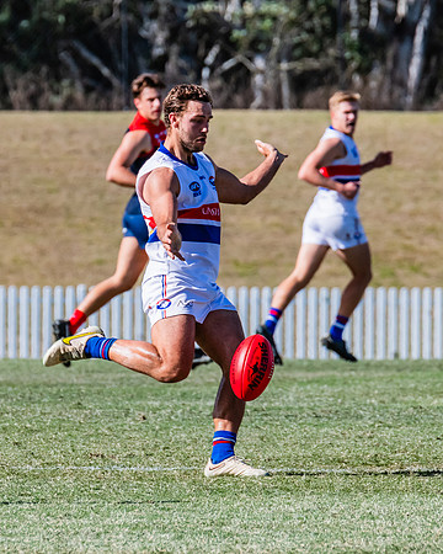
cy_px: 285
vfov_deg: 2.5
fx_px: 12686
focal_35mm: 774
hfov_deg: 2.0
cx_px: 184
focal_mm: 420
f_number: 11
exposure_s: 1/1600
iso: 800
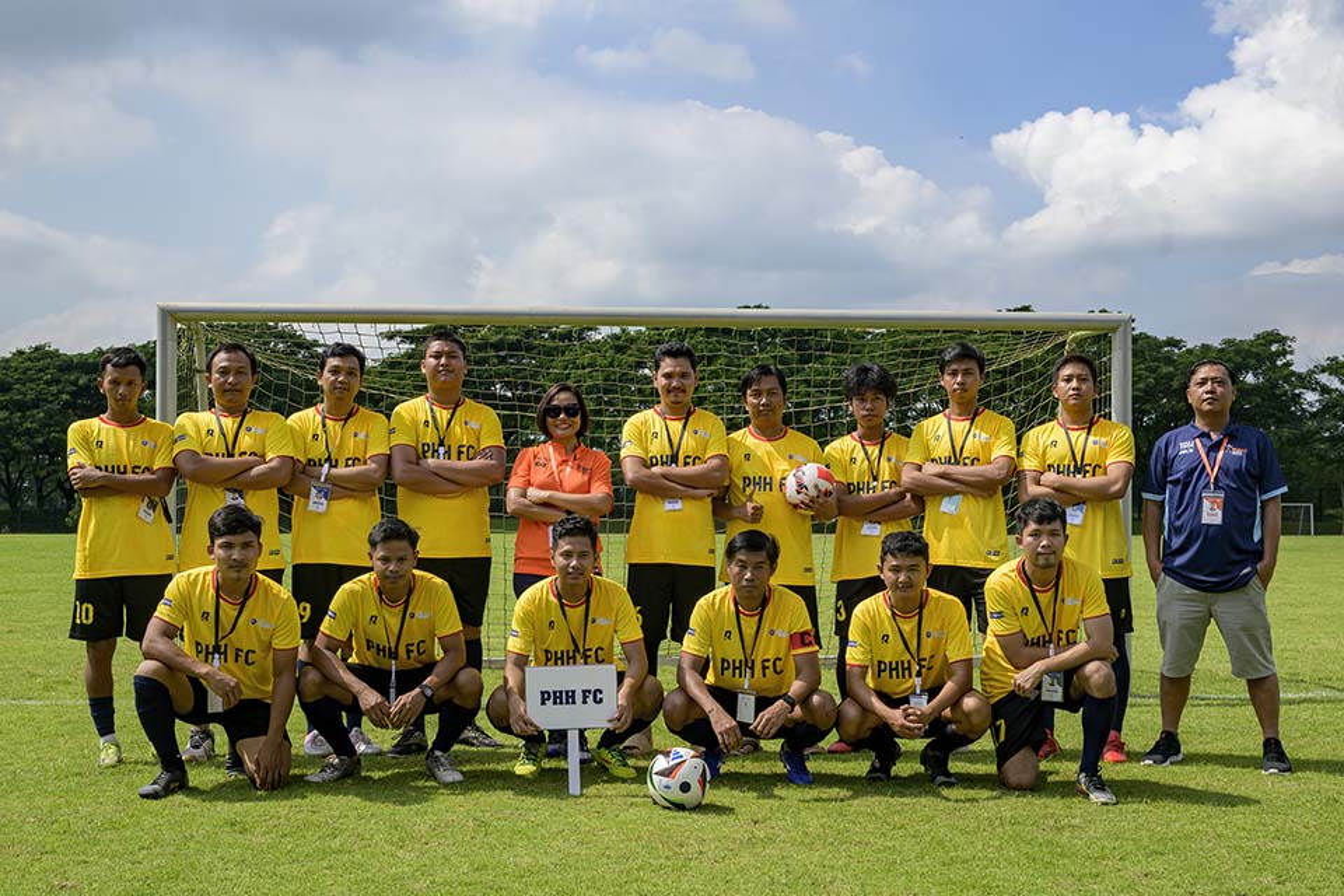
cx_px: 672
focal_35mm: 42
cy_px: 448
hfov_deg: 46.4
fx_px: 1568
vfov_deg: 31.9
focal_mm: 42
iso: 250
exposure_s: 1/640
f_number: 8
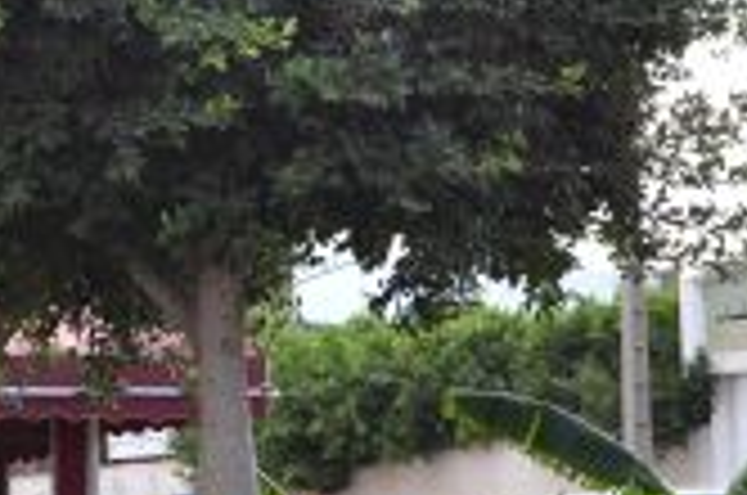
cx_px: 328
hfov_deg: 14.8
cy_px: 225
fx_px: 2879
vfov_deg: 9.8
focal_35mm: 139
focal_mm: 24
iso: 110
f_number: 5.6
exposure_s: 1/125
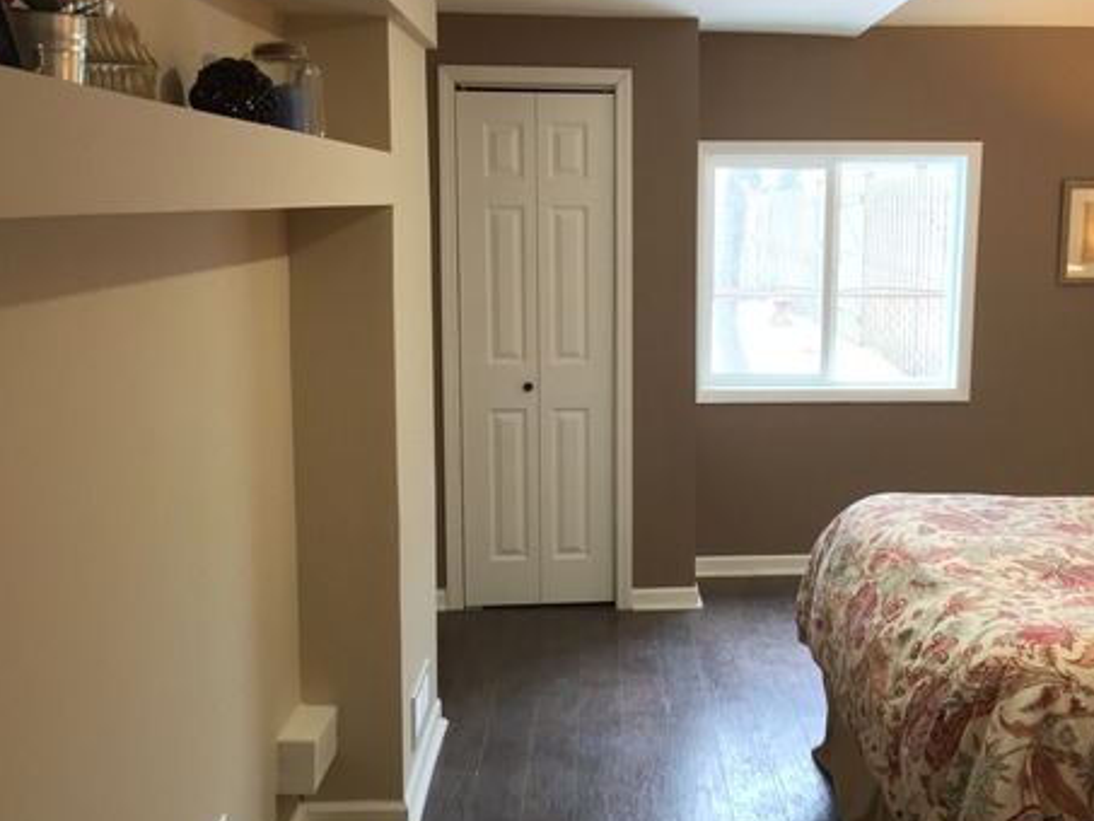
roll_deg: -0.8
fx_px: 1296
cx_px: 676
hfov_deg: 45.4
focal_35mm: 41
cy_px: 389
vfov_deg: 35.1
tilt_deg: -8.5
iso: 200
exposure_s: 1/24
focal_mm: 4.15
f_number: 2.2
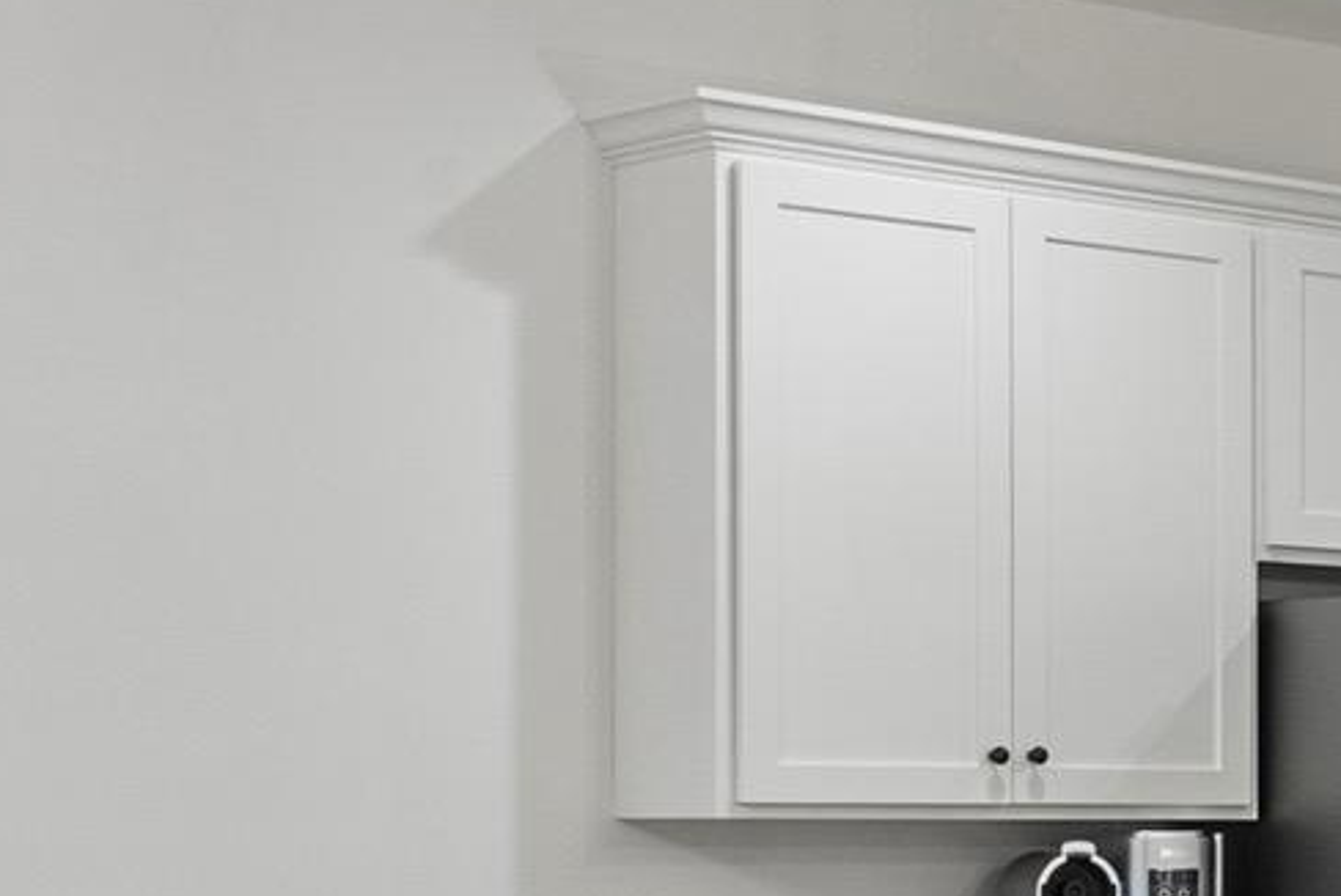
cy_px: 833
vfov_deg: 12.9
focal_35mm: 105
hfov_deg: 15.8
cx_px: 2602
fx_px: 3913
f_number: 8
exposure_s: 1/6
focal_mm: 25
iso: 800
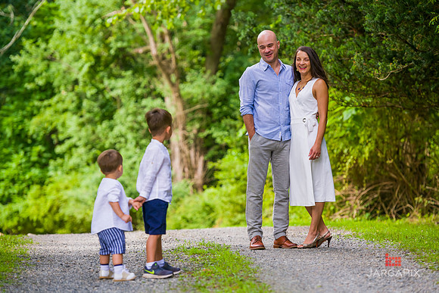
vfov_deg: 9.2
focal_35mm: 150
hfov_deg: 13.7
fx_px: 1830
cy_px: 146
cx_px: 220
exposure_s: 1/640
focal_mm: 150
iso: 200
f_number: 4
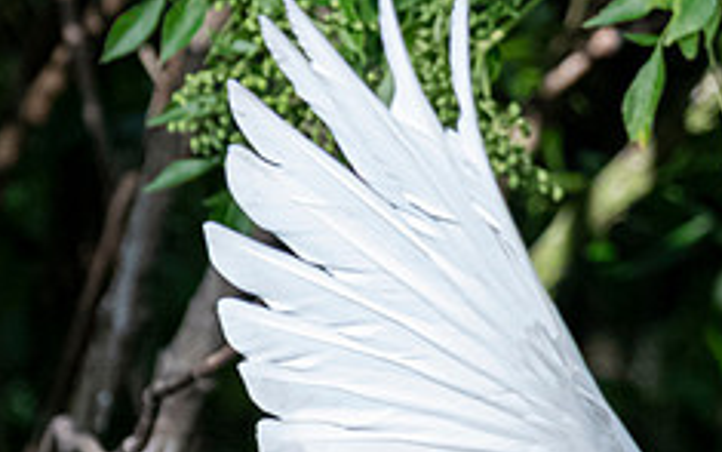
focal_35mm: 1338
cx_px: 1213
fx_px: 26334
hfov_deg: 1.6
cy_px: 268
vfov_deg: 1.0
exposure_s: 1/2500
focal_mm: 260
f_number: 8
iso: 2000
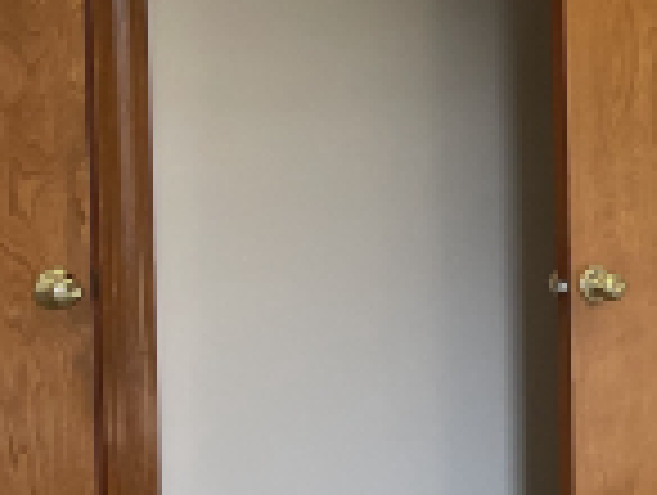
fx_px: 2167
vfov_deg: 13.0
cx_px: 1307
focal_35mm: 114
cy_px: 130
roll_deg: -0.7
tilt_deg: -5.7
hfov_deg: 14.4
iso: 100
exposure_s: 1/120
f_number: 1.6
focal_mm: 5.1
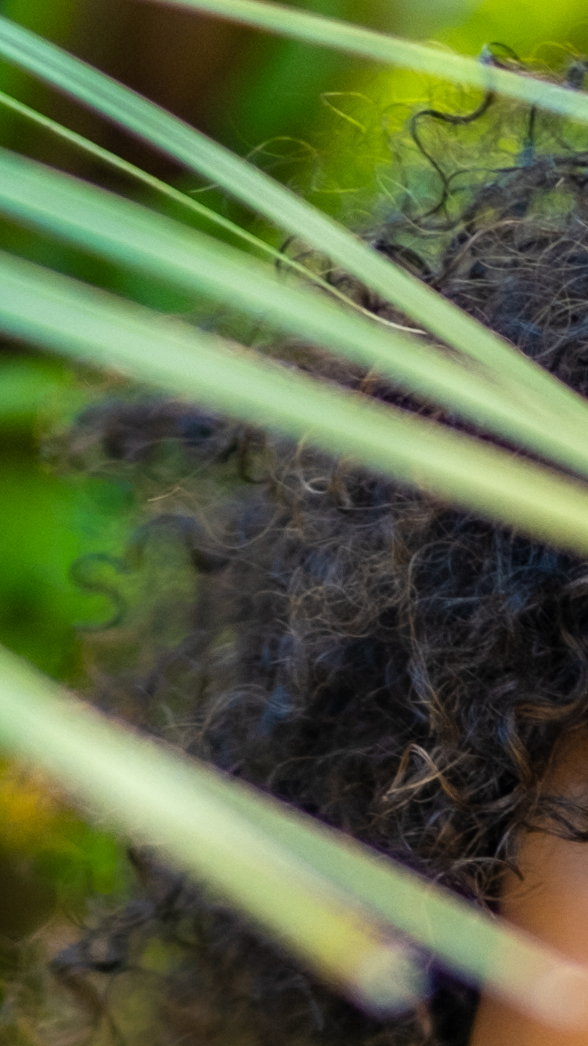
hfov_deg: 3.3
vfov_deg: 5.8
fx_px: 10178
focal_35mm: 367
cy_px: 1952
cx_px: 541
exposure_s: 1/250
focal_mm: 50
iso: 160
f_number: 1.1
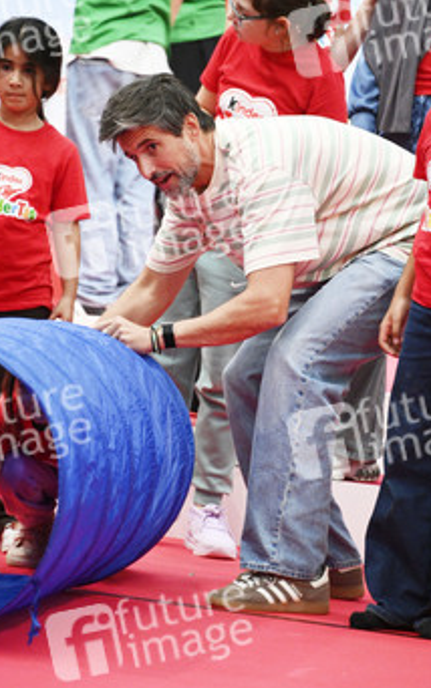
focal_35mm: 357
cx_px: 207
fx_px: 6704
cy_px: 332
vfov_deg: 5.9
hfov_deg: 3.7
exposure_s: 1/200
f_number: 5.6
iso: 6400
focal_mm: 300
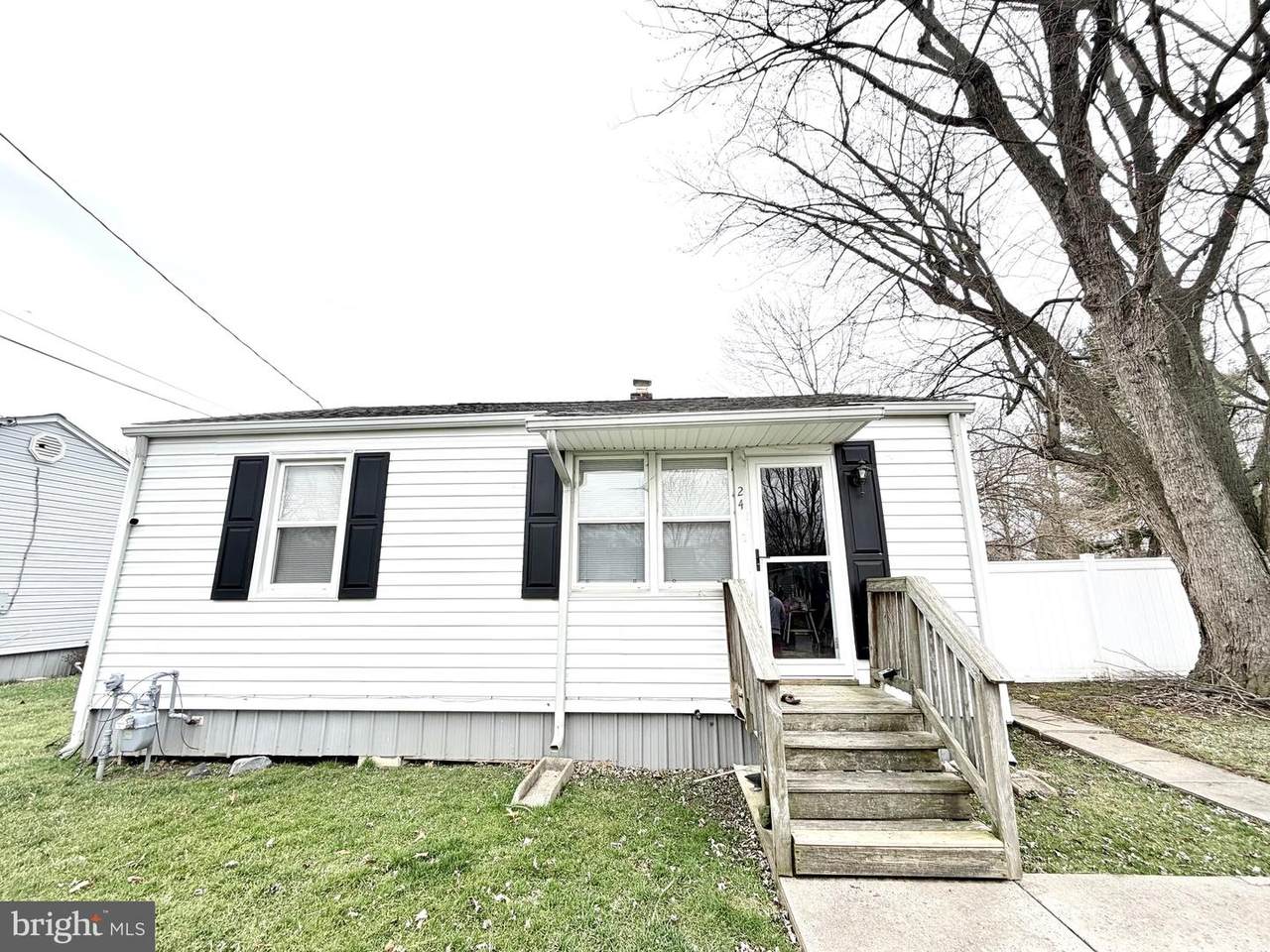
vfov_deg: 85.7
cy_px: 476
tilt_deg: +12.3
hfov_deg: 102.1
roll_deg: +1.1
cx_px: 635
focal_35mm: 14
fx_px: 514
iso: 40
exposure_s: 1/139
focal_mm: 2.22
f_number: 2.2
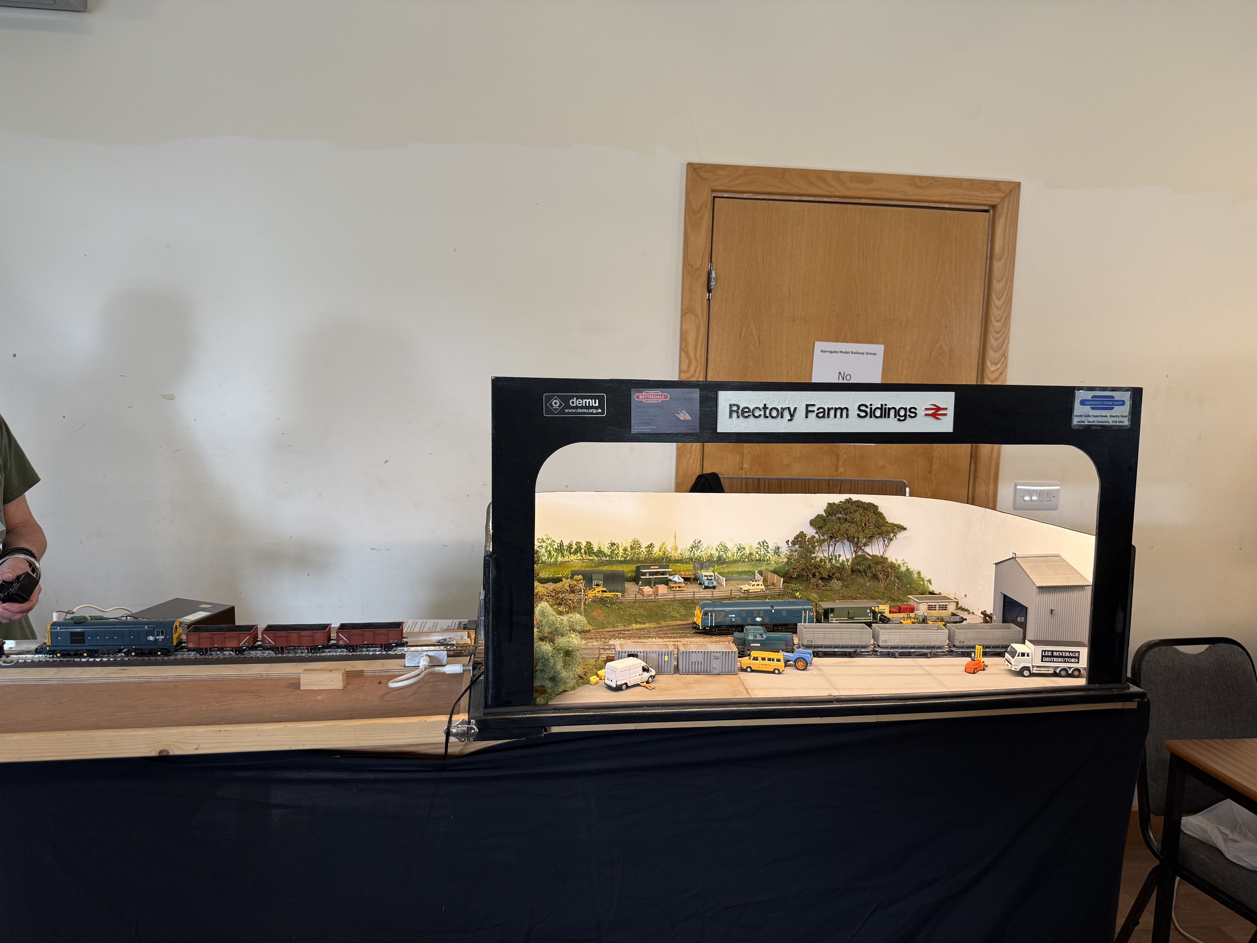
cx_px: 628
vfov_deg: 56.8
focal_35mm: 24
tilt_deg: -6.3
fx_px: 872
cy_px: 472
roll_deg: -1.3
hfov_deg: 71.6
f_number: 1.78
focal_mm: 6.76
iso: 125
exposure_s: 1/50
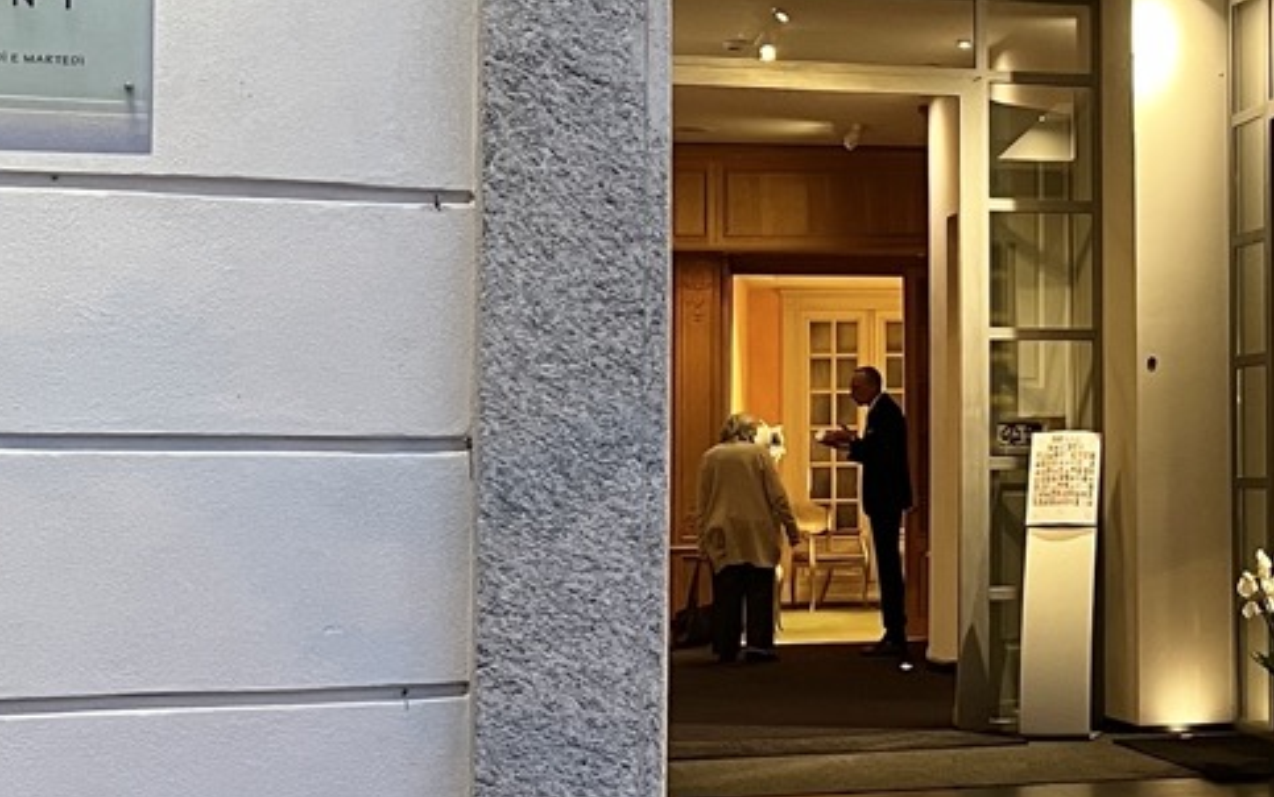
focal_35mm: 73
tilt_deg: +2.8
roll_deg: +0.5
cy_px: 346
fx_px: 2535
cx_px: 1227
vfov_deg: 17.9
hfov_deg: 26.9
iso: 320
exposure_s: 1/50
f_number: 1.5
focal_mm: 5.7
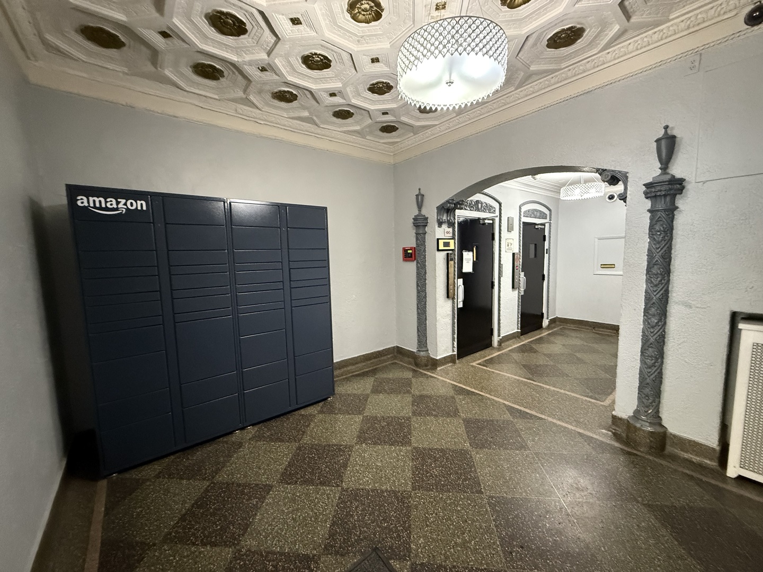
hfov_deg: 102.1
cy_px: 286
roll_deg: +0.8
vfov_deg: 85.7
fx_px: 309
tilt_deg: -4.6
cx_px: 382
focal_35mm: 14
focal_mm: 2.22
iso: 1000
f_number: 2.2
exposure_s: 1/40
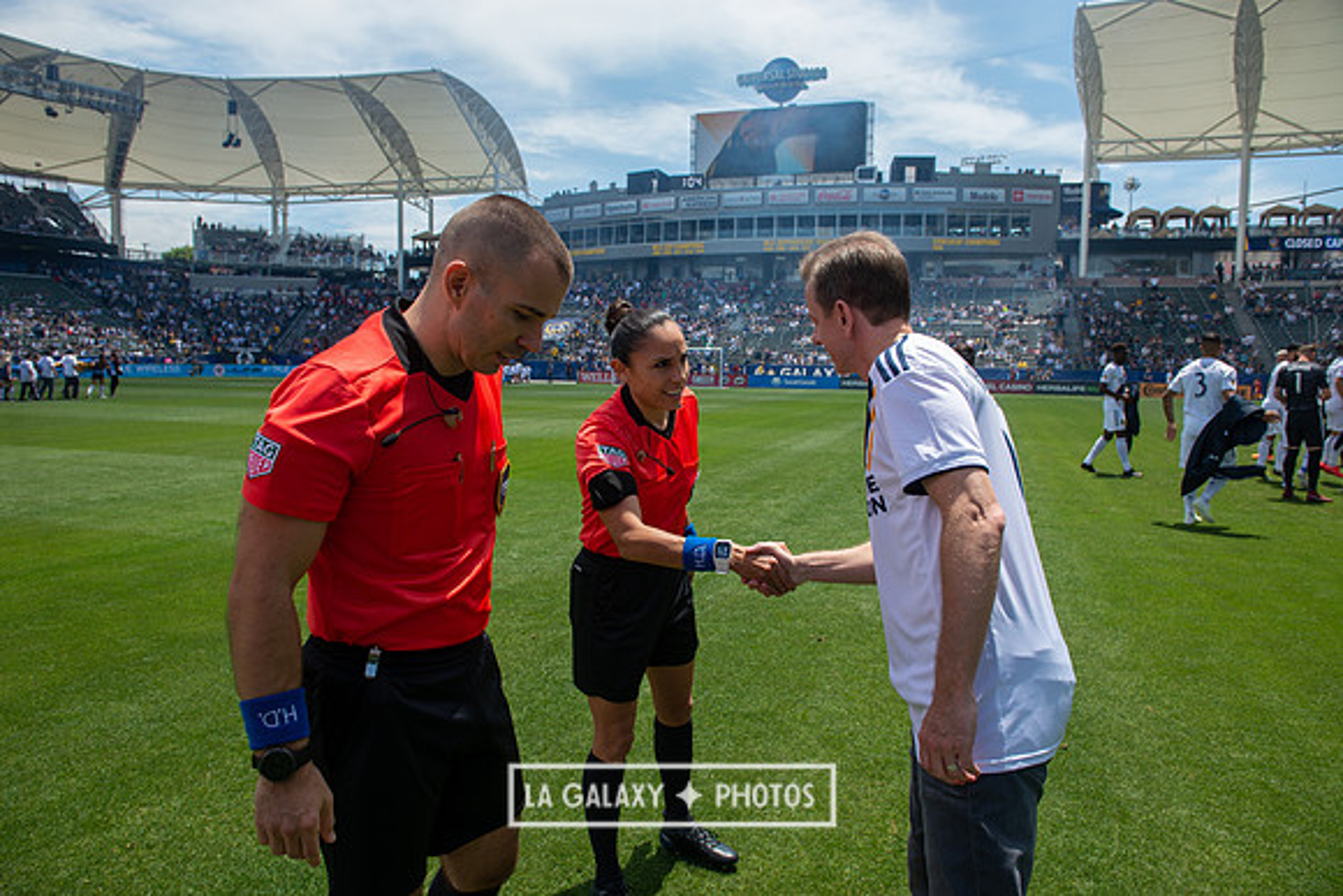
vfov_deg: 53.2
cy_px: 448
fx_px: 896
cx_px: 672
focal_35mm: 24
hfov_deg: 73.7
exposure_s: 1/1000
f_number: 5.6
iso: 200
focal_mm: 24
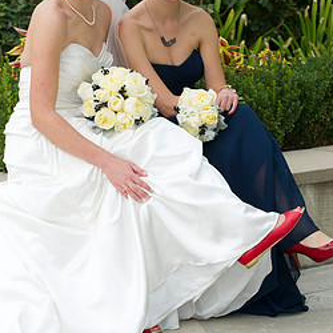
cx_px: 153
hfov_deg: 9.9
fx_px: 1926
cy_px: 133
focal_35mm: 177
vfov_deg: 9.9
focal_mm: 116
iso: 200
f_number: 4.5
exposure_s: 1/200
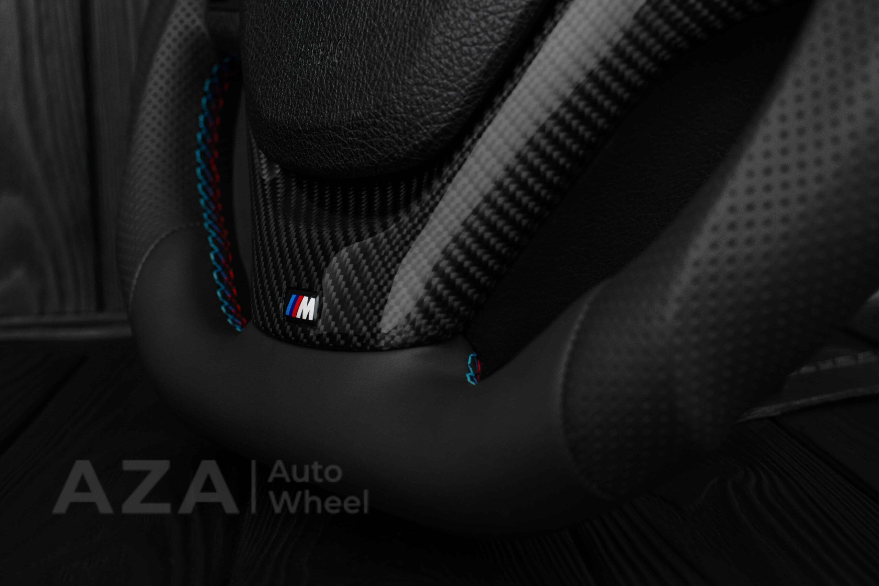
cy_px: 293
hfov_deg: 37.8
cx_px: 440
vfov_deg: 25.8
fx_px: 1282
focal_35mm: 52
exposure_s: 1/125
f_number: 6.3
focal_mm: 35
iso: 500
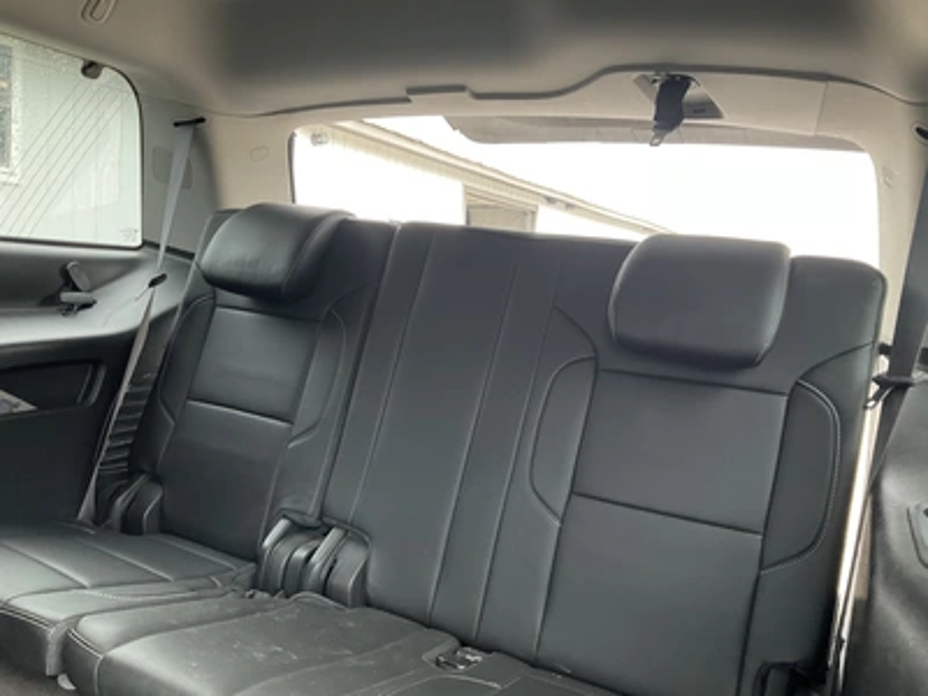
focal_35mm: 29
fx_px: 777
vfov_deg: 48.2
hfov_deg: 61.7
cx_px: 464
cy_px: 348
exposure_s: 1/60
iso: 80
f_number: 1.8
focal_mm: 3
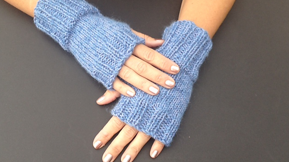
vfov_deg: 30.4
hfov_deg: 51.6
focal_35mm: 39
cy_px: 70
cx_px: 142
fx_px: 299
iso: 50
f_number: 2.4
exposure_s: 1/198
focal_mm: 4.28
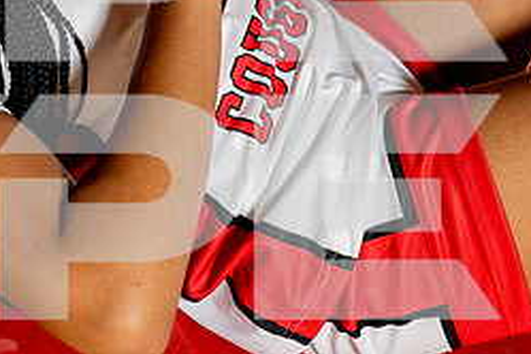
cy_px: -50
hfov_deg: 20.0
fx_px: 1445
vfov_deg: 13.6
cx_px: -36
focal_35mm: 98
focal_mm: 42
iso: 400
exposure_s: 1/250
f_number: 5.6
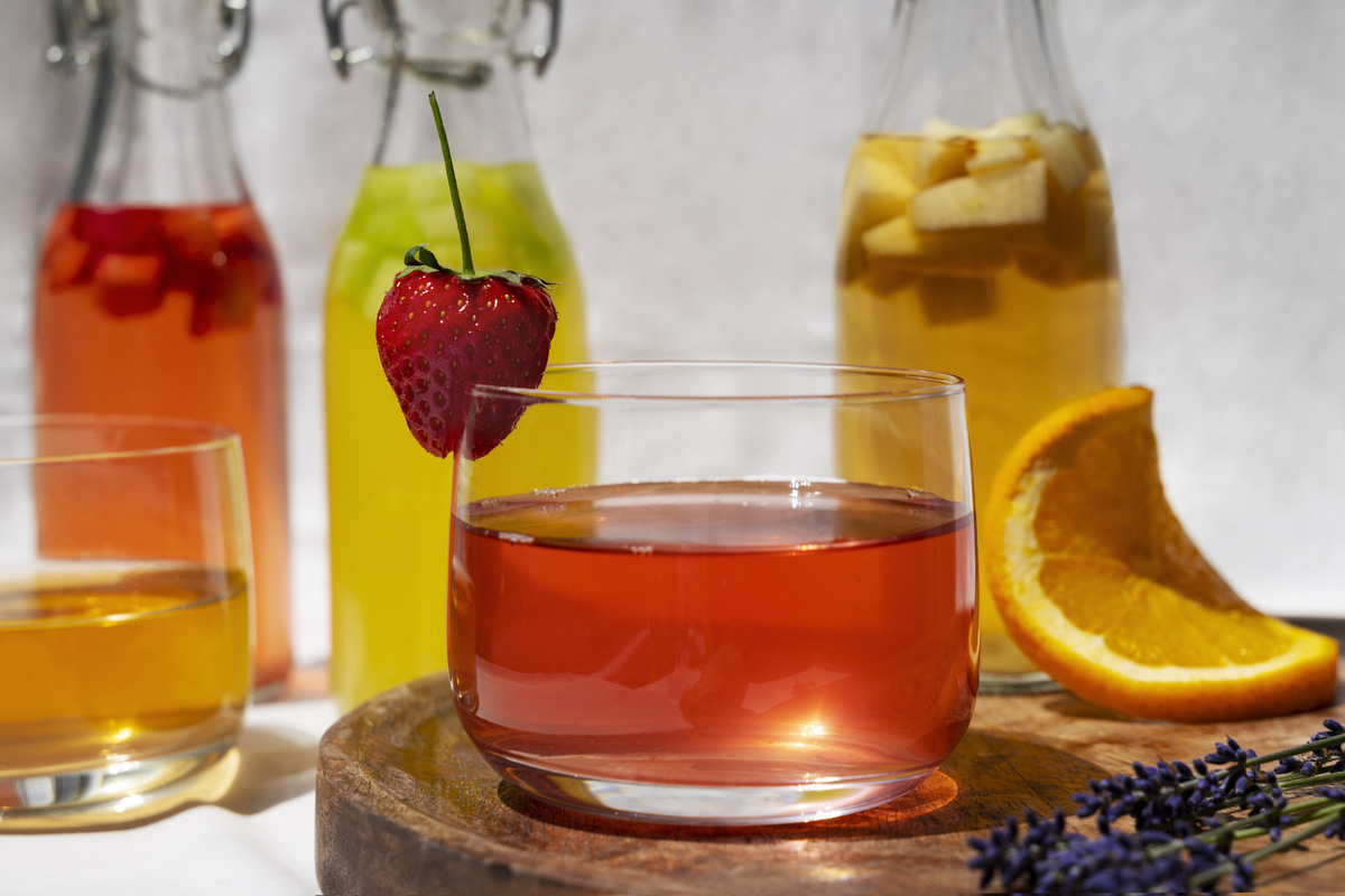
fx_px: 2802
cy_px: 448
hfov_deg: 27.0
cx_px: 672
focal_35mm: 75
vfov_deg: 18.2
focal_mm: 75
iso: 200
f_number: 7.1
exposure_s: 1/800
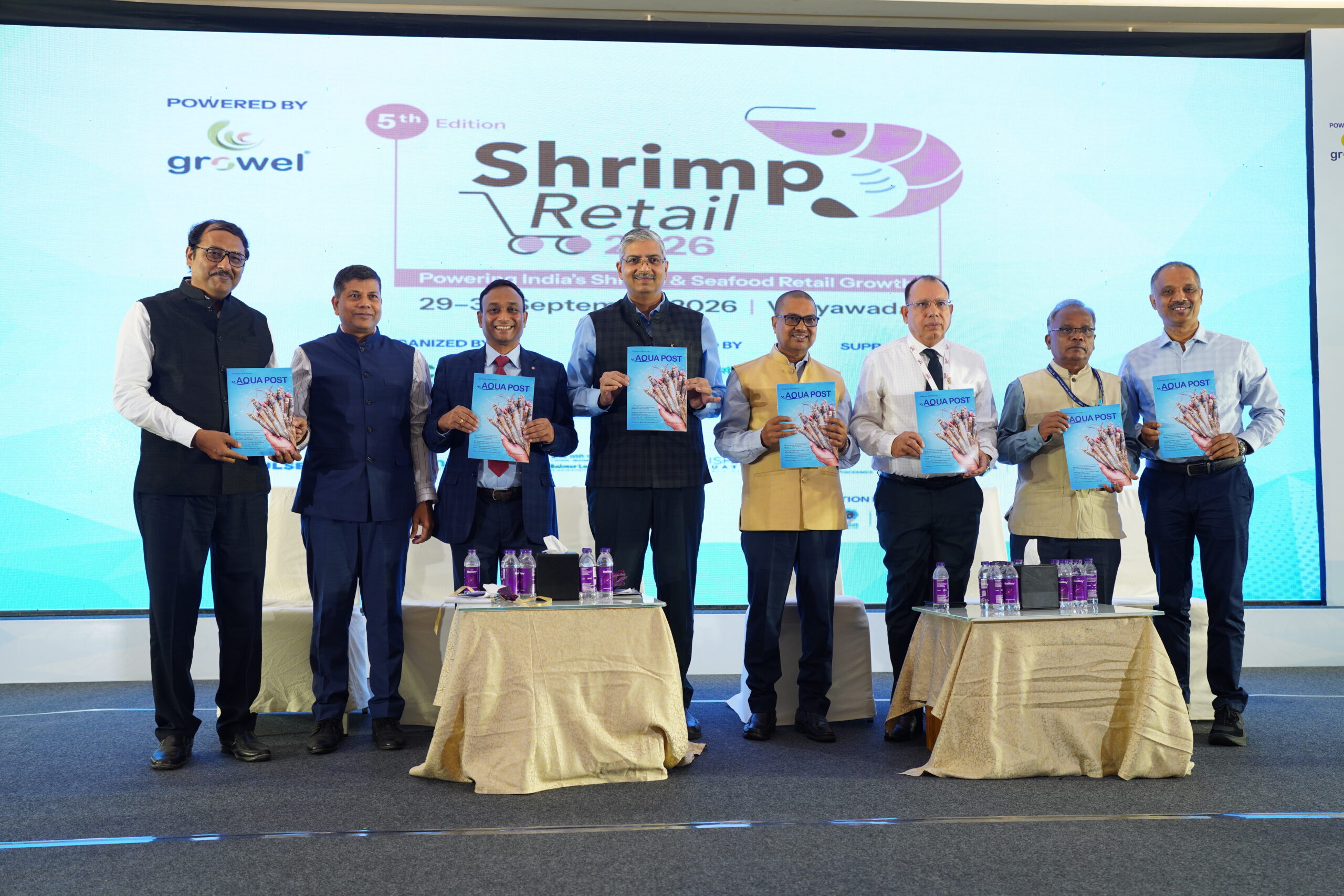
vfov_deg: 37.9
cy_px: 448
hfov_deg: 54.4
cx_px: 672
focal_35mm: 35
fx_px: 1307
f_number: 3.5
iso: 500
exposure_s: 1/160
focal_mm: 35
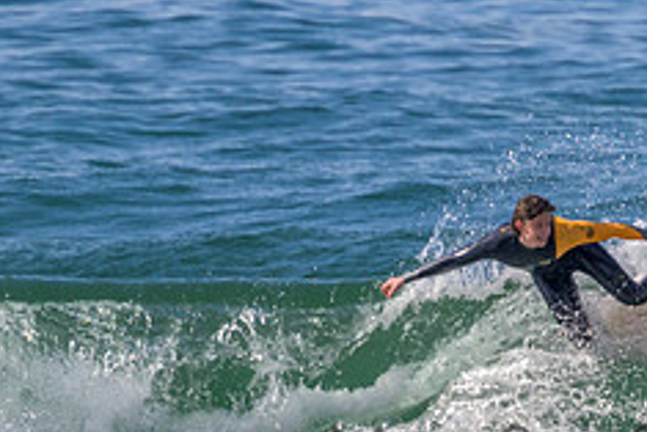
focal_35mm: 1975
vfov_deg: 0.7
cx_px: 614
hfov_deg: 1.0
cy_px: 444
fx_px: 35516
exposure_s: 1/2000
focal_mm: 800
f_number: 11
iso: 1250
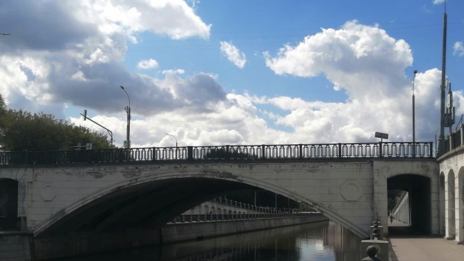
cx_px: 232
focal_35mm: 43
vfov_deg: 27.6
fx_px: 529
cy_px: 174
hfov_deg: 47.3
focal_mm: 3.62
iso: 50
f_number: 1.8
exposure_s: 1/2475
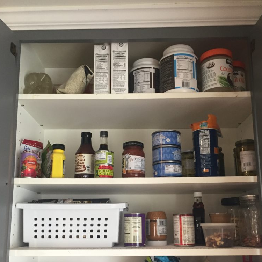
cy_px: 173
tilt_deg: +10.4
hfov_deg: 47.2
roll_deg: +0.4
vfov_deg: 46.5
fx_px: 300
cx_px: 130
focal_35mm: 35
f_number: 2.2
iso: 160
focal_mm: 4.15
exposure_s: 1/30
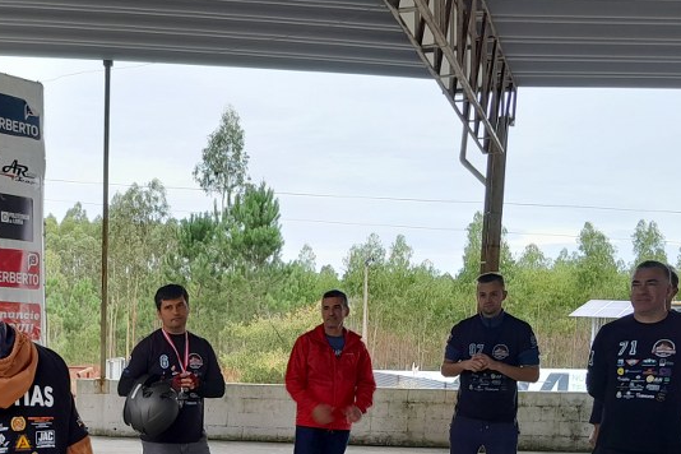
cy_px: 463
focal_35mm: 54
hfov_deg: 35.6
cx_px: 132
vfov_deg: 23.9
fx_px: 1021
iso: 40
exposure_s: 1/60
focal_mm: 3.98
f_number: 1.8
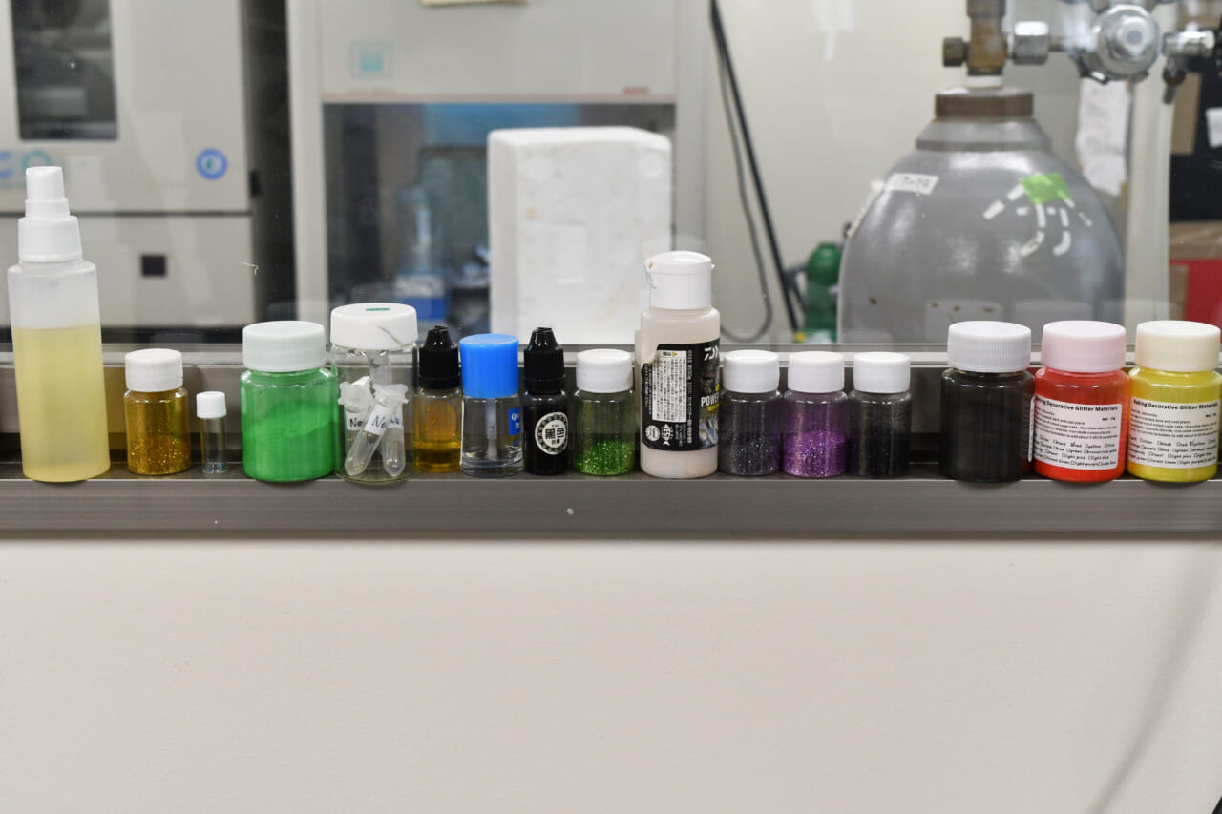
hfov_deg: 35.1
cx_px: 611
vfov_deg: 23.8
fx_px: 1934
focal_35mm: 57
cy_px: 407
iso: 1250
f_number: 8
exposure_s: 1/60
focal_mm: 38
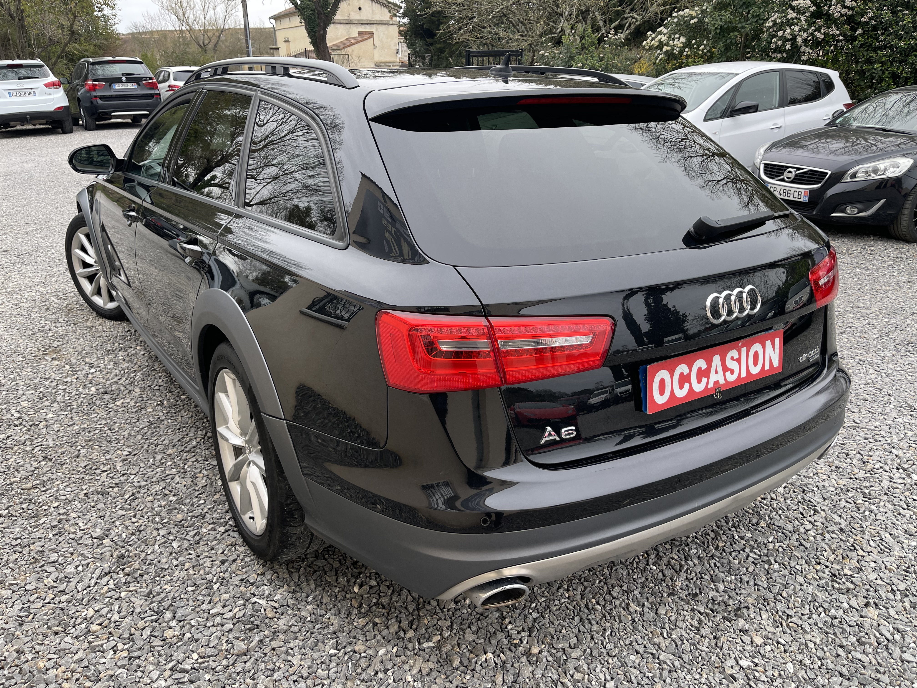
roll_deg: +1.0
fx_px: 662
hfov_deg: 69.4
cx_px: 458
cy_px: 344
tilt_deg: -21.9
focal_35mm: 25
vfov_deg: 54.9
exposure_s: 1/234
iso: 32
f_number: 1.6
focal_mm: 5.1
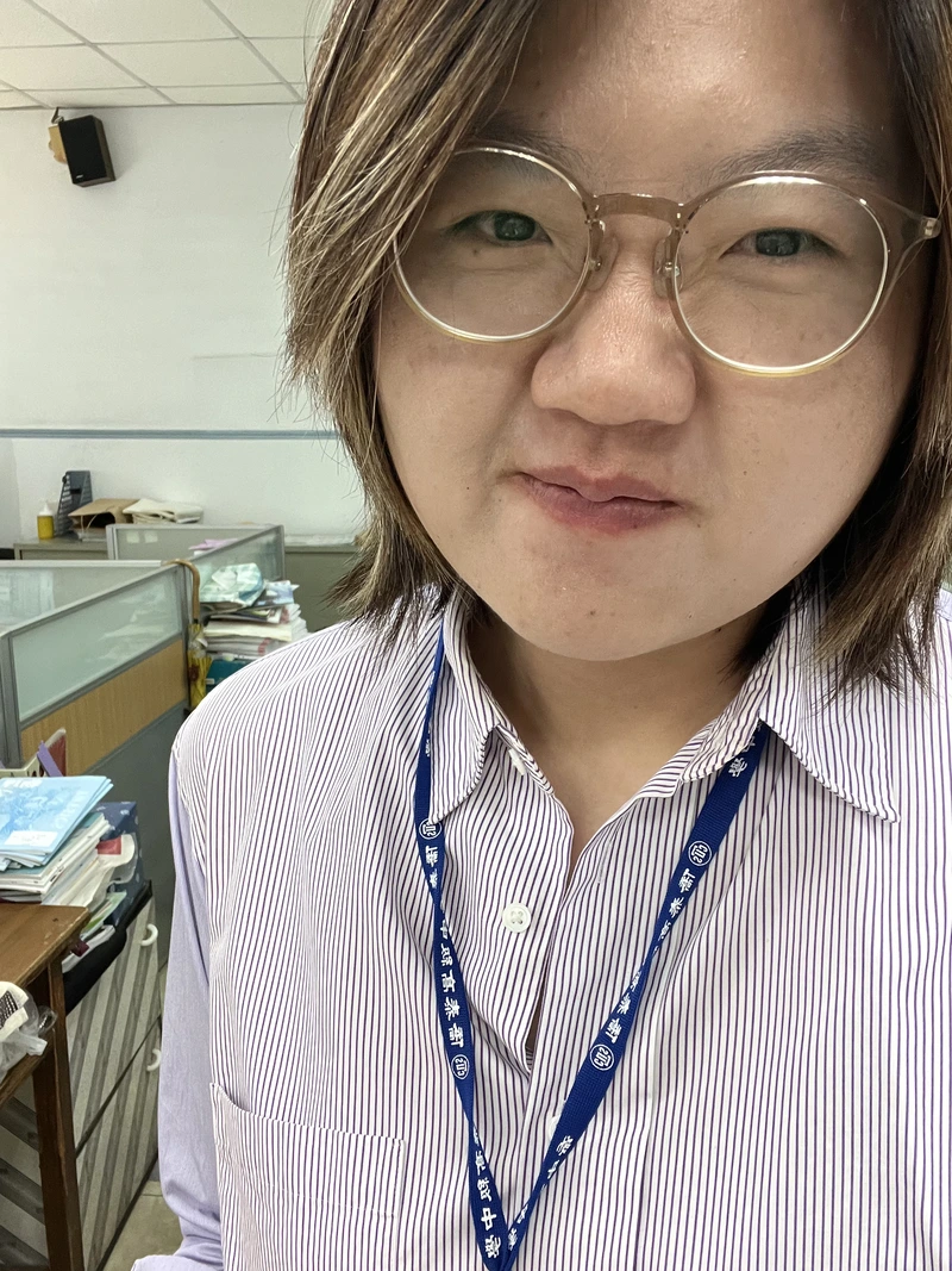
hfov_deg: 46.8
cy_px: 636
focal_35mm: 30
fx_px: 1100
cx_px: 476
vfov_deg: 60.0
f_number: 2.2
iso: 250
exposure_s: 1/60
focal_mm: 2.71
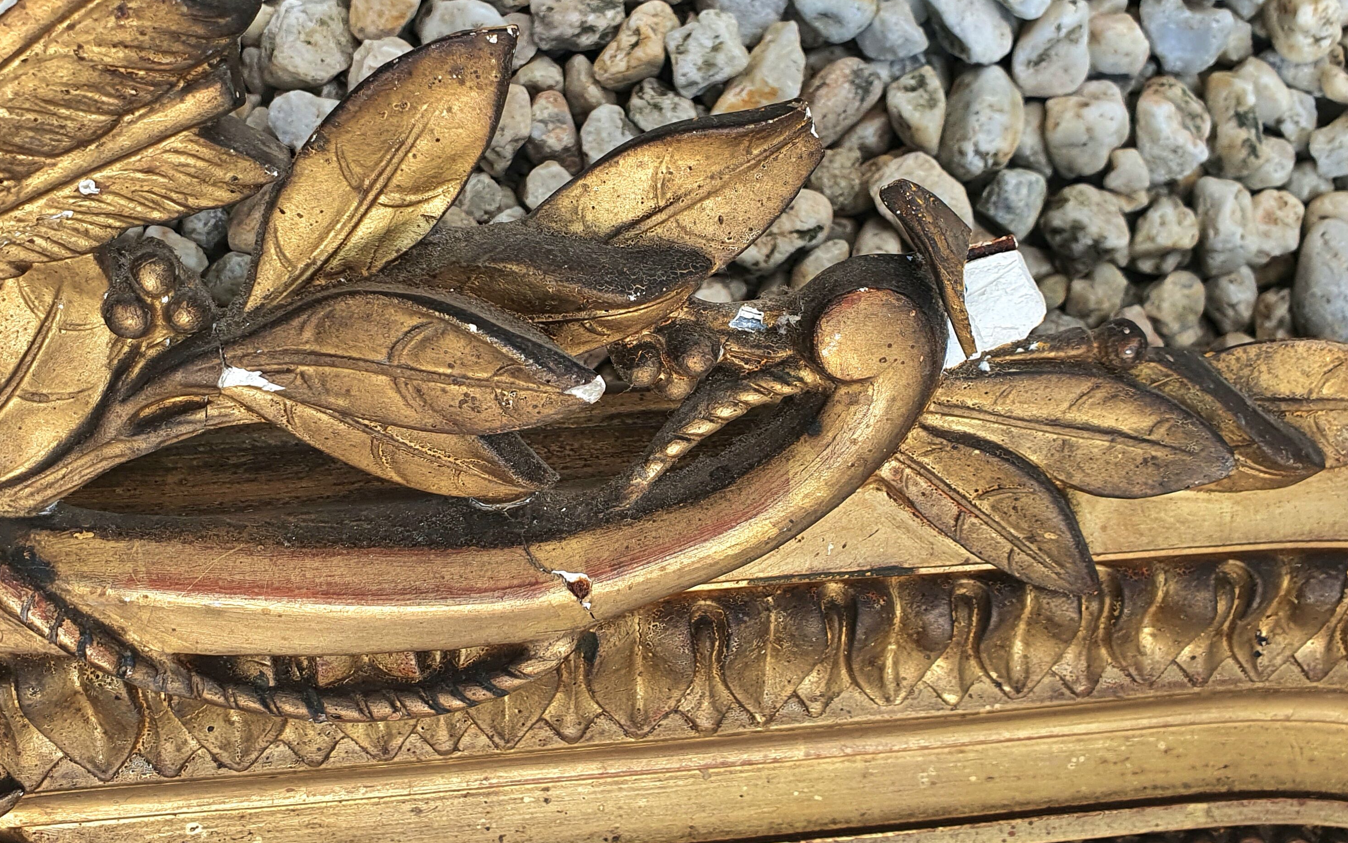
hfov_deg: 52.7
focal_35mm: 37
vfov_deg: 34.4
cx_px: 667
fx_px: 1359
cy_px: 411
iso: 50
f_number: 2.4
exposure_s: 1/1111
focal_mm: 4.32
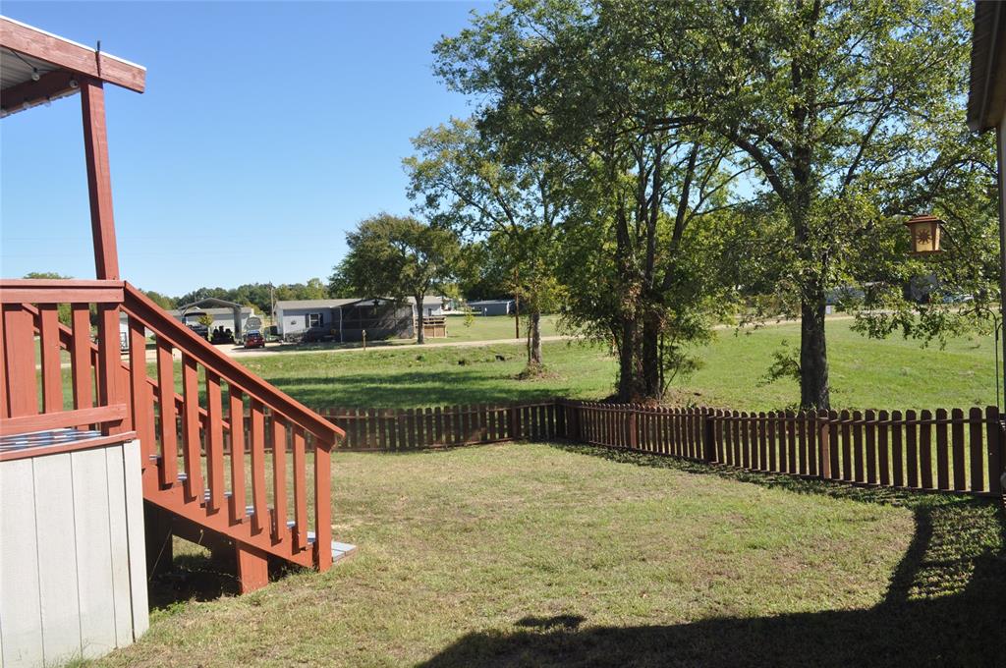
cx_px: 503
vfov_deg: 47.8
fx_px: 754
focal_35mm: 27
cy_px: 334
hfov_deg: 67.4
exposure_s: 1/320
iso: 200
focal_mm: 18
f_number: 9
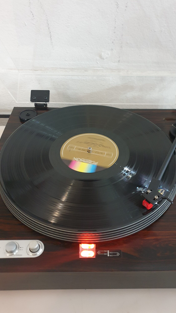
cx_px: 99
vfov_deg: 66.1
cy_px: 153
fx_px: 241
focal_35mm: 29
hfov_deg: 40.1
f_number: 1.5
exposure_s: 1/20
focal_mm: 4.3
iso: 250
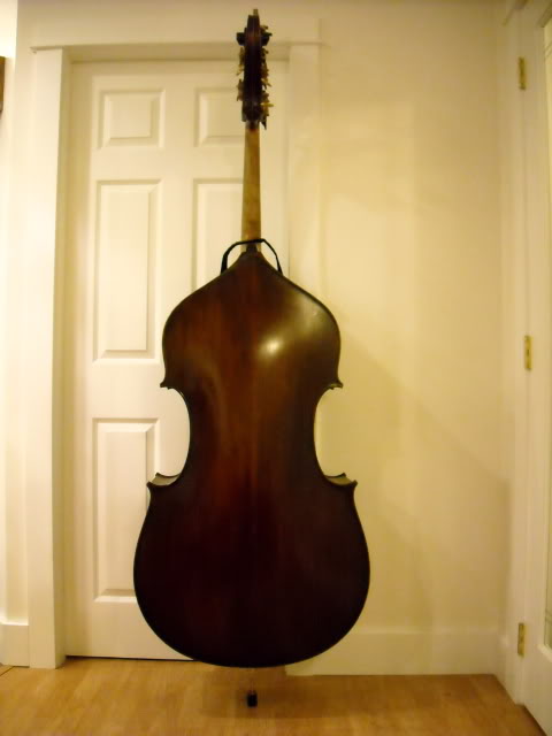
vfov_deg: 52.6
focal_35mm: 35
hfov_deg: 40.7
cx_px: 276
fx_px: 744
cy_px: 368
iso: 800
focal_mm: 5.7
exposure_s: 1/38
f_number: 2.8
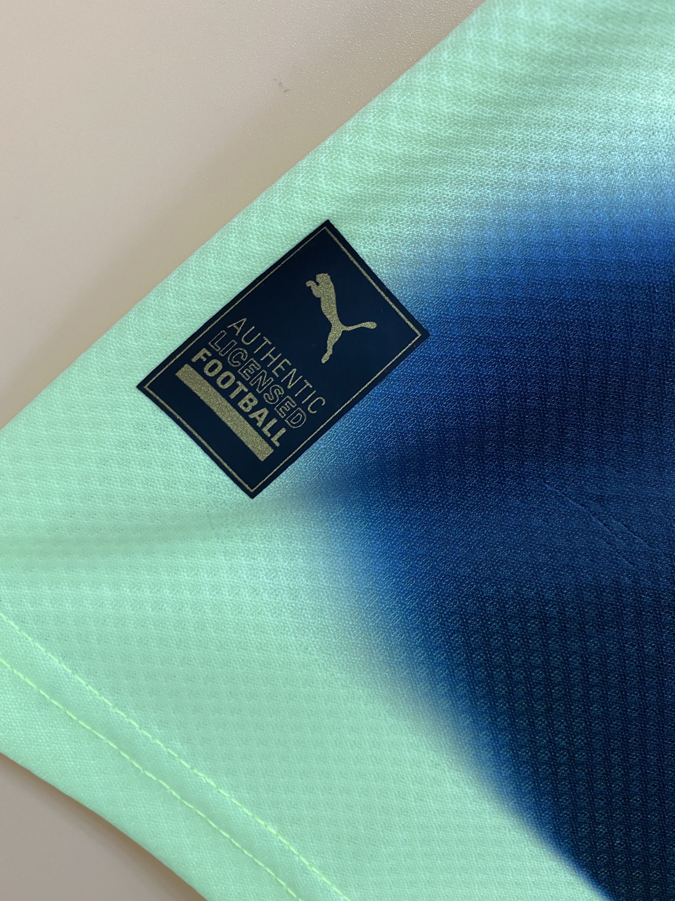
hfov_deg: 53.1
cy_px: 450
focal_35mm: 26
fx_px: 676
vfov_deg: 67.3
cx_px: 338
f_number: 1.8
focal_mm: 4.25
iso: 125
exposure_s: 1/50
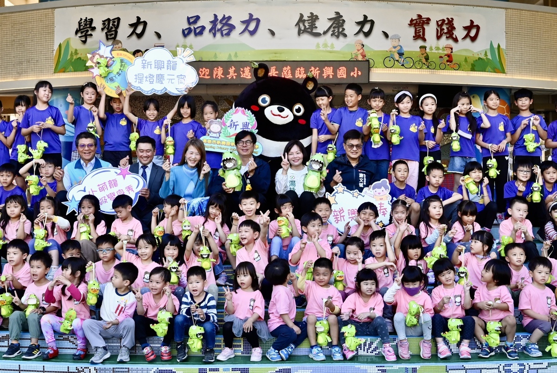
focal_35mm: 45
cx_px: 278
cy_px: 186
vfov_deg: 29.9
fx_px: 697
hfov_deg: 43.6
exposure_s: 1/250
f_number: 8
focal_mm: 30
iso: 1250
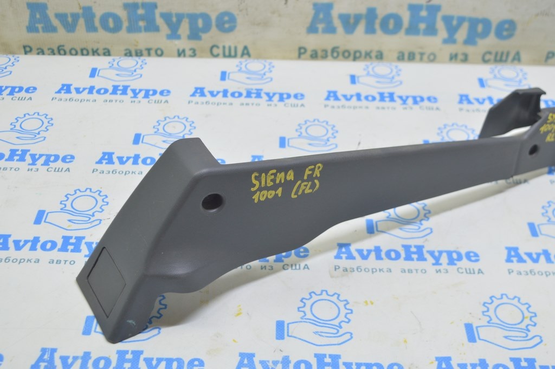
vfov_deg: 26.4
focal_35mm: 51
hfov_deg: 38.9
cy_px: 184
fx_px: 786
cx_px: 278
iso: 400
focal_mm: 34
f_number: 5.6
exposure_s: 1/20
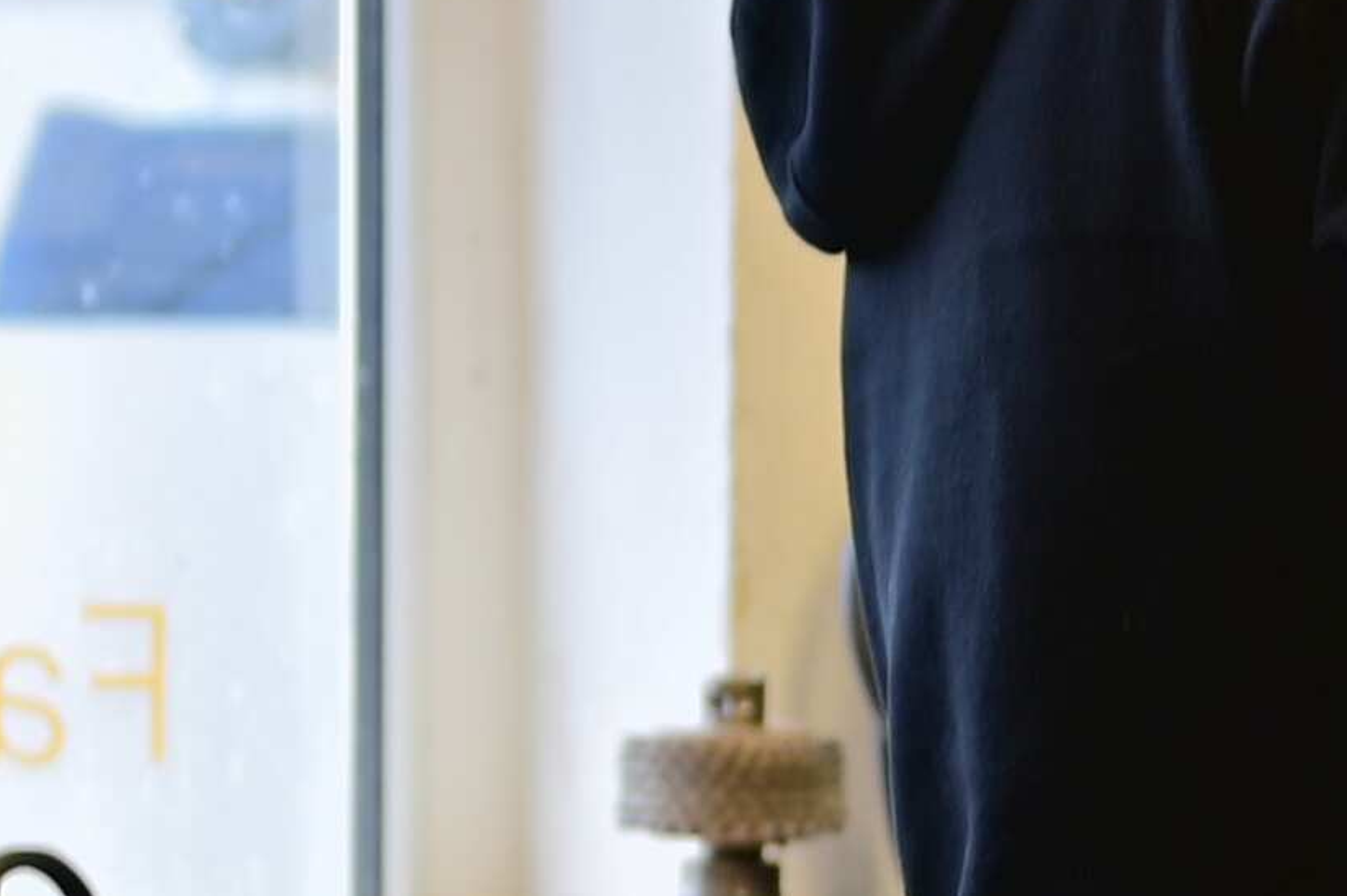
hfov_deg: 5.5
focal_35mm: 367
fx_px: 13721
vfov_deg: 3.7
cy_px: 1409
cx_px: 2428
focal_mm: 50
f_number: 1.8
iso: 125
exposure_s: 1/80
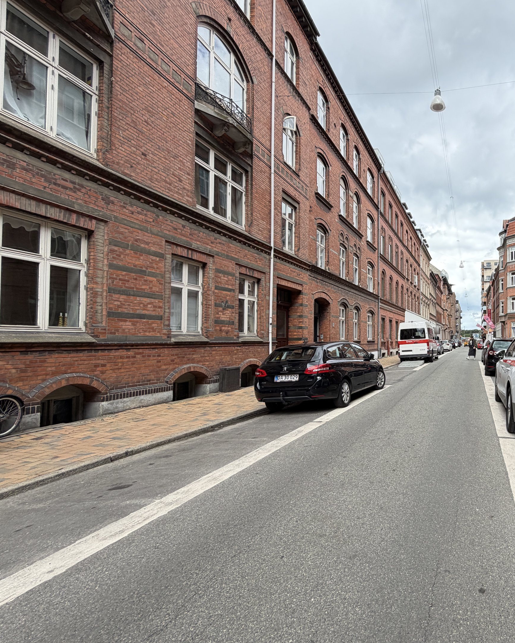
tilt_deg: +2.4
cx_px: 437
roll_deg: +0.4
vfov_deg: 83.3
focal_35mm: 19
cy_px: 330
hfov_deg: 62.5
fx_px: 362
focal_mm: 2.22
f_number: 2.2
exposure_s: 1/502
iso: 50
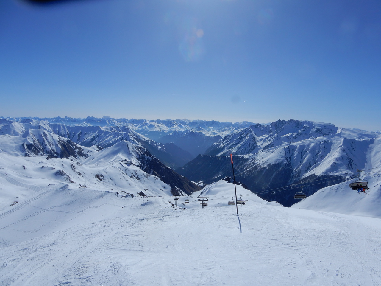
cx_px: 190
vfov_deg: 56.8
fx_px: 264
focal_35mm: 24
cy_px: 143
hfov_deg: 71.6
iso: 80
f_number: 5.6
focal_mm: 4.3
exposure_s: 1/1600
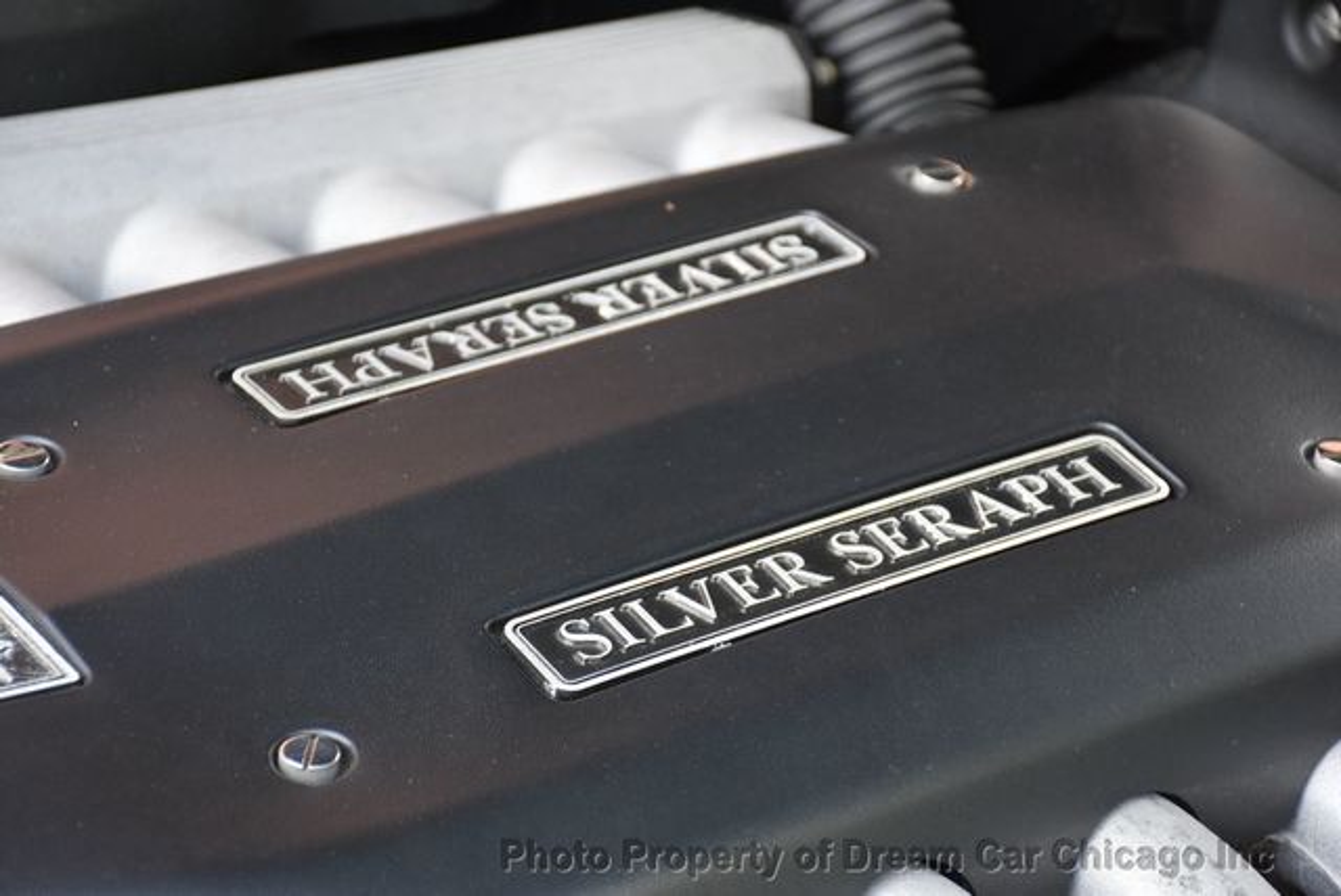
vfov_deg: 11.4
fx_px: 4474
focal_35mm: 120
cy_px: 448
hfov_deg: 17.0
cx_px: 670
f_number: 5.3
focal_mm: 80
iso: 1400
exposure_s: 1/250
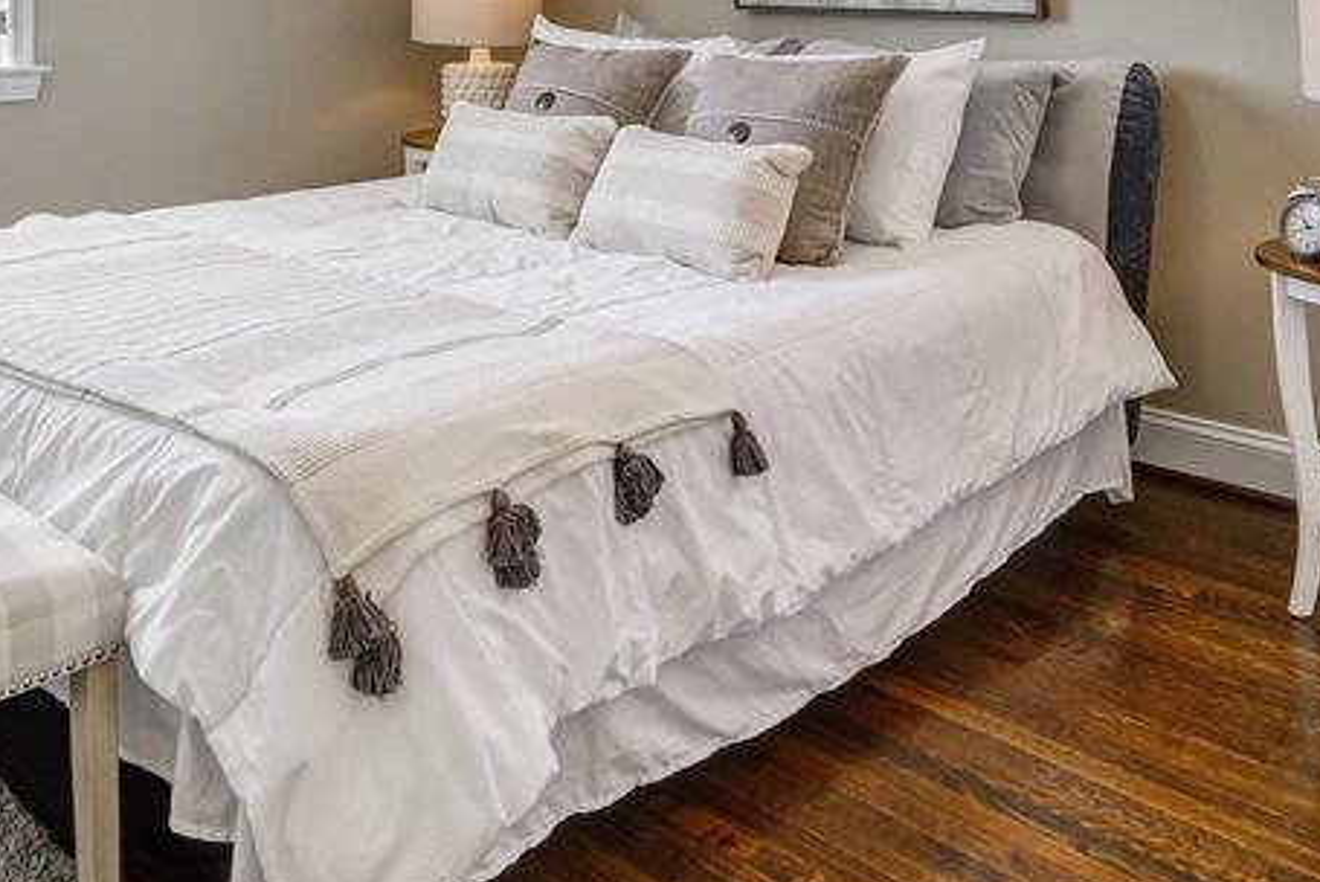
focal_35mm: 36
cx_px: 360
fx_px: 1321
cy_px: -39
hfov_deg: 51.3
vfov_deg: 33.2
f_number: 8
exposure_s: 1/200
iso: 1250
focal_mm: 16
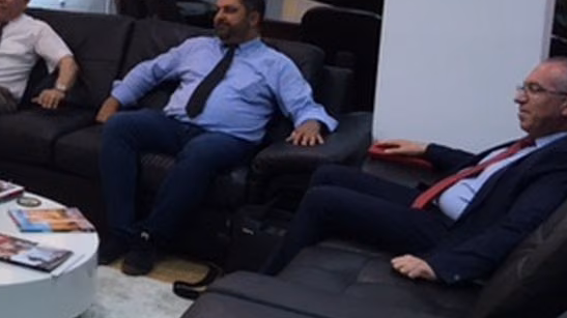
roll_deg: -3.3
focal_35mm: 74
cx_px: -91
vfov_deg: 15.9
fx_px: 1112
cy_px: -12
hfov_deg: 25.9
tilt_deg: -6.4
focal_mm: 4.15
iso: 25
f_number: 2.2
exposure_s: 1/33
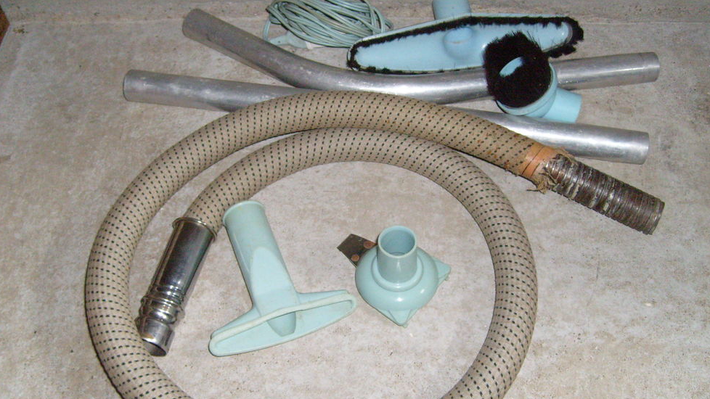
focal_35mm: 39
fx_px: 734
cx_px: 355
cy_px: 221
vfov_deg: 30.4
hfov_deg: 51.6
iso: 400
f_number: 2.8
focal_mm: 5.8
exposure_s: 1/45
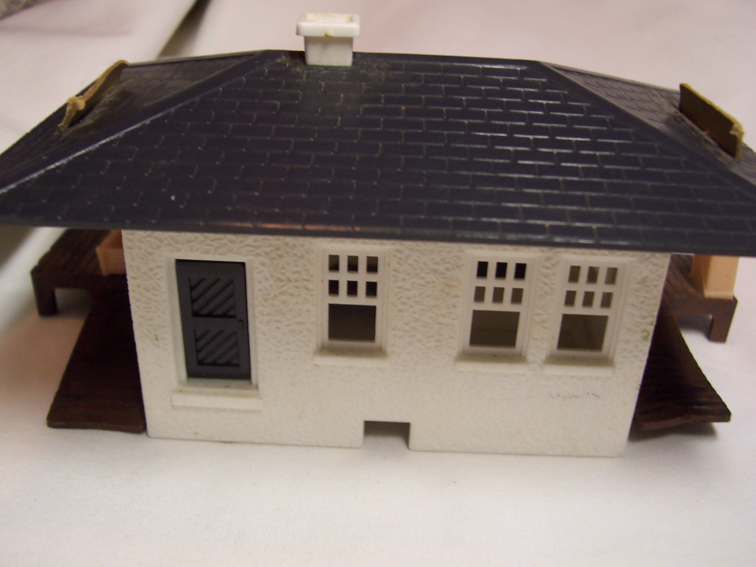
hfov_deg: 50.1
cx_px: 378
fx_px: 808
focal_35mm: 37
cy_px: 284
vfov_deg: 38.7
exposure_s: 1/30
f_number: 2.8
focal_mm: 5.6
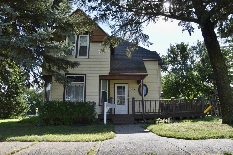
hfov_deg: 73.8
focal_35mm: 24
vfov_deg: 53.1
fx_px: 155
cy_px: 78
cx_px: 116
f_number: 7.1
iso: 100
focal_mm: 16
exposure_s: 1/200
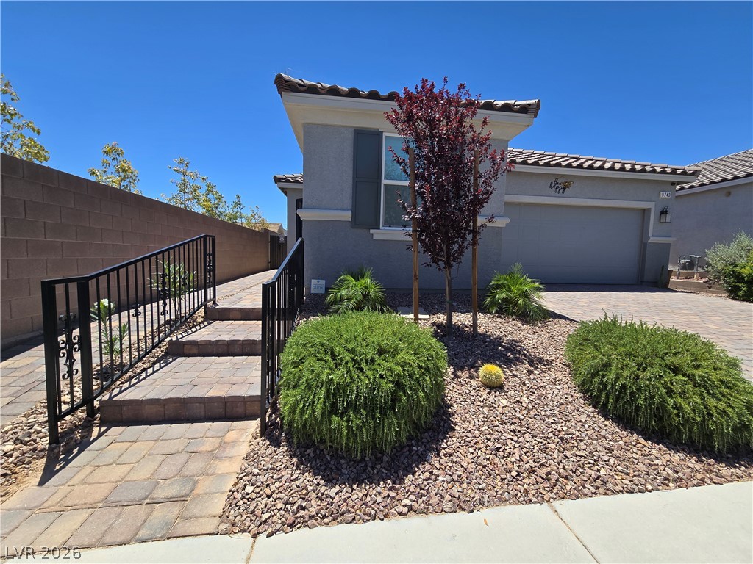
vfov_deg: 89.9
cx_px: 376
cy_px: 282
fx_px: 283
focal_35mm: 13
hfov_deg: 106.2
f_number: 2.2
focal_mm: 2.2
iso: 50
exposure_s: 1/2157
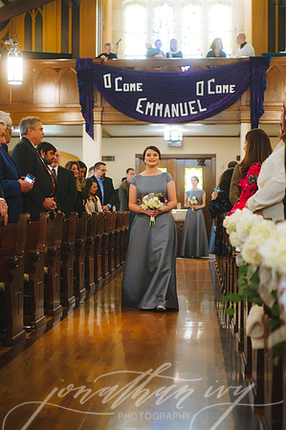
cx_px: 143
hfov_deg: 19.4
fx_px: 836
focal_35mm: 70
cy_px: 215
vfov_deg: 28.9
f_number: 2.8
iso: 2500
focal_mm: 70
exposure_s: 1/160
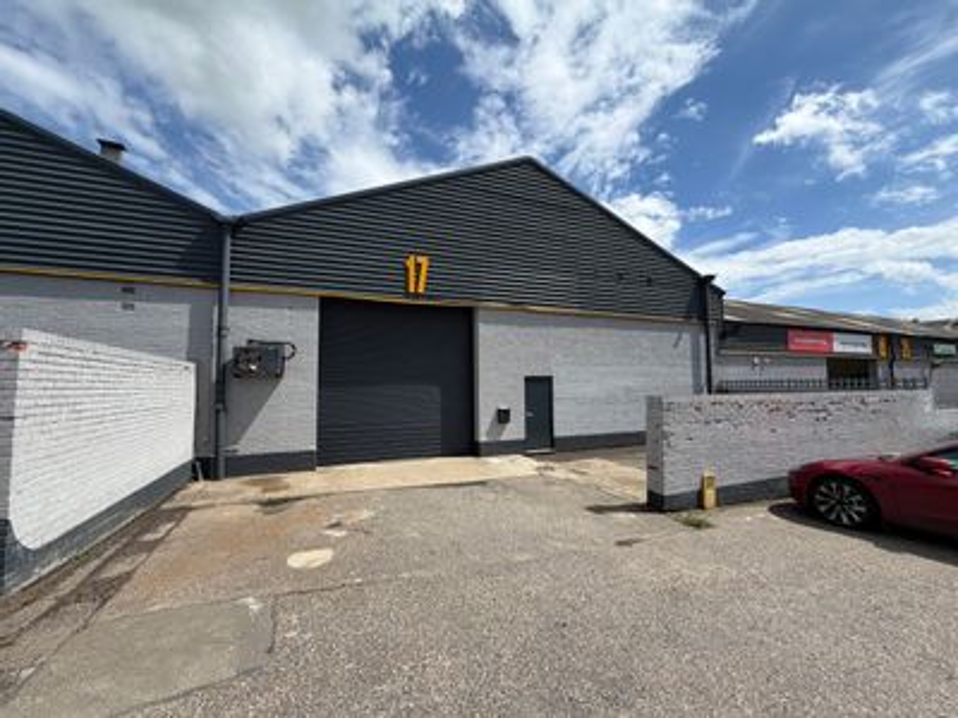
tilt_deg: +3.8
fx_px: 387
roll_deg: -0.9
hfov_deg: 102.1
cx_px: 479
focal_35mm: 14
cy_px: 359
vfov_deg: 85.7
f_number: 2.2
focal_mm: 2.22
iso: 20
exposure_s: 1/1167
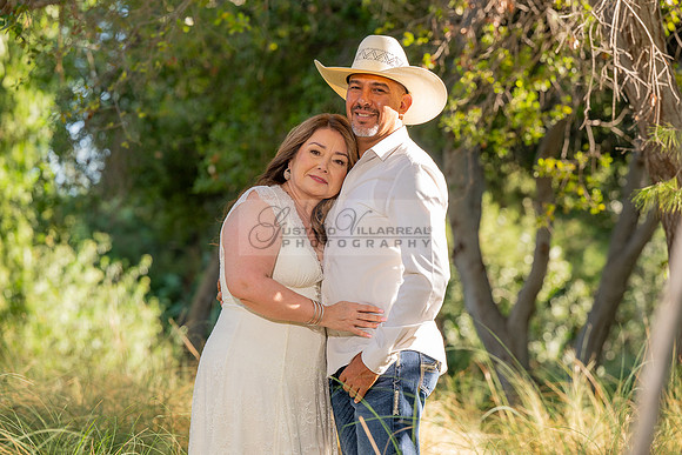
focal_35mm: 130
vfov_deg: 10.6
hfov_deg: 15.8
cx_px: 341
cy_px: 228
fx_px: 2463
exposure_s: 1/200
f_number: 4.5
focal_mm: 130
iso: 200
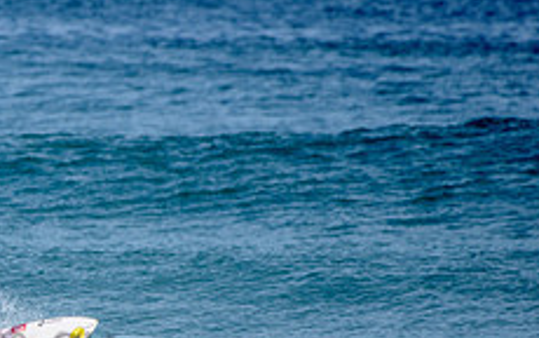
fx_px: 18856
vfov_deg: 1.0
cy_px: 323
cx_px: -134
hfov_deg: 1.6
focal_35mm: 1283
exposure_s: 1/2500
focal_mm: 500
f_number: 6.3
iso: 250
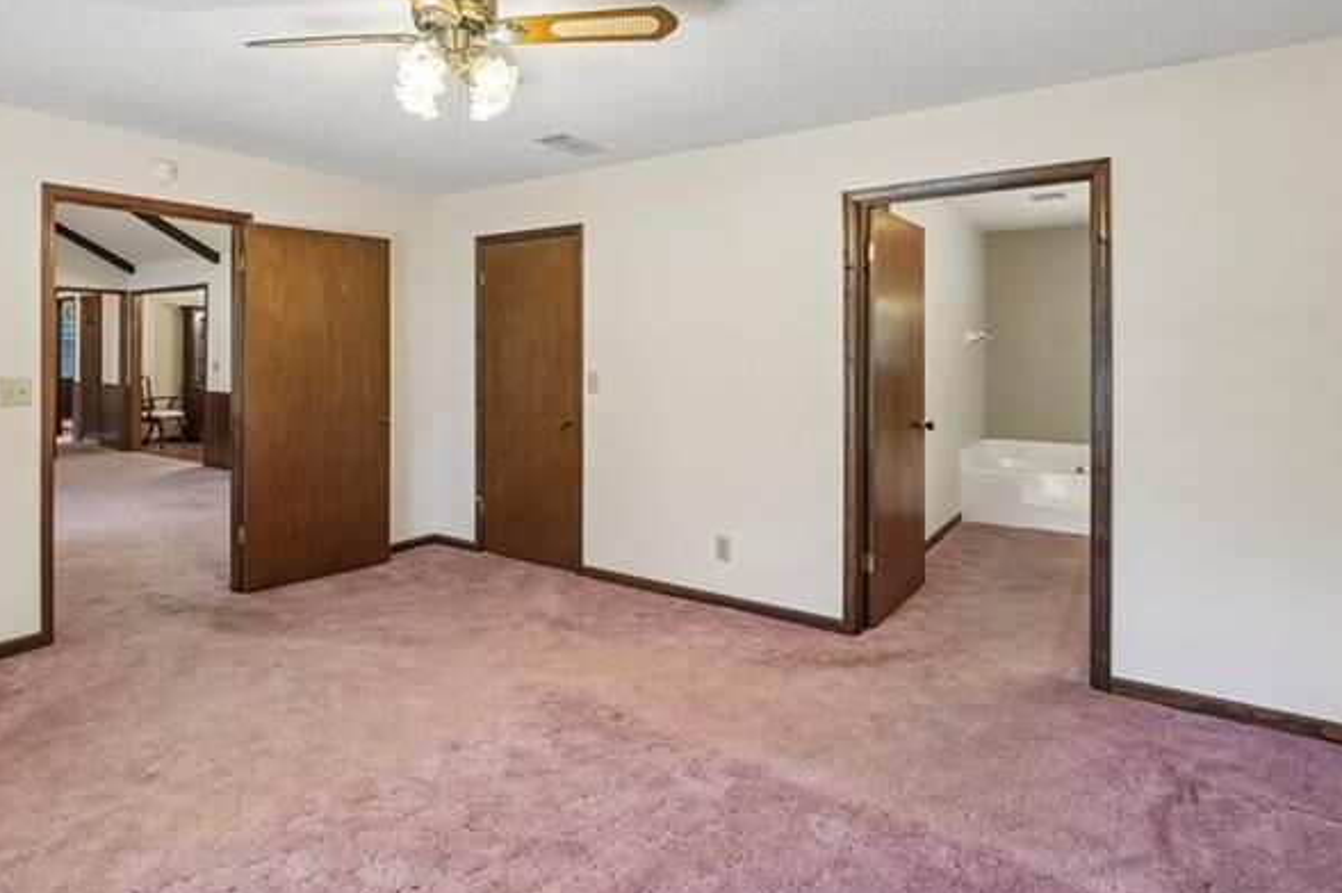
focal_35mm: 20
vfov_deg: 61.5
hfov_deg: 83.5
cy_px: 362
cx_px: 560
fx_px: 743
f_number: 8
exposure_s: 1/8
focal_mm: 14.7
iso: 320
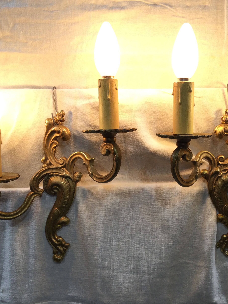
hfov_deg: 34.2
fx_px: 369
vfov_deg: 44.8
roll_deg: +0.9
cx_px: 143
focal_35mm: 42
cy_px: 154
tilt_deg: -2.8
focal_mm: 3.3
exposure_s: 1/100
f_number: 2.4
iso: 32
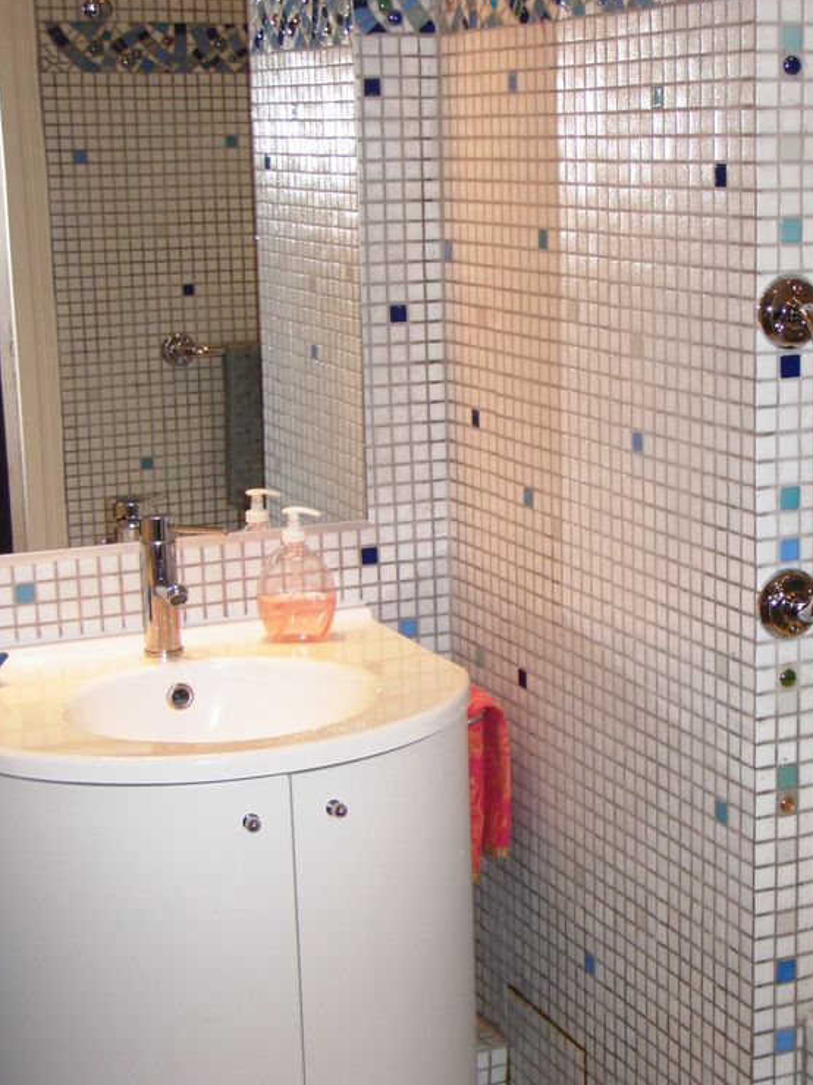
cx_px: 638
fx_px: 2161
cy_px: 543
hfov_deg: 21.1
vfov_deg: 28.2
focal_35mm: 69
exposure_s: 1/40
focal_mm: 9.13
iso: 100
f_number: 4
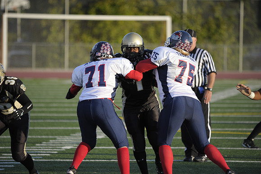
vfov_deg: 3.1
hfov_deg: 4.6
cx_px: 130
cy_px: 87
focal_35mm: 450
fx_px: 3261
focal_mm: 450
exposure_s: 1/1000
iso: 1100
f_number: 6.3
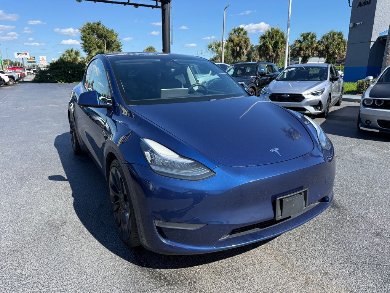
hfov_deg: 71.6
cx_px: 195
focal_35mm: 24
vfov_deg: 56.8
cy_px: 146
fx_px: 270
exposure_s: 1/2299
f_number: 1.78
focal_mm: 6.76
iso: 100
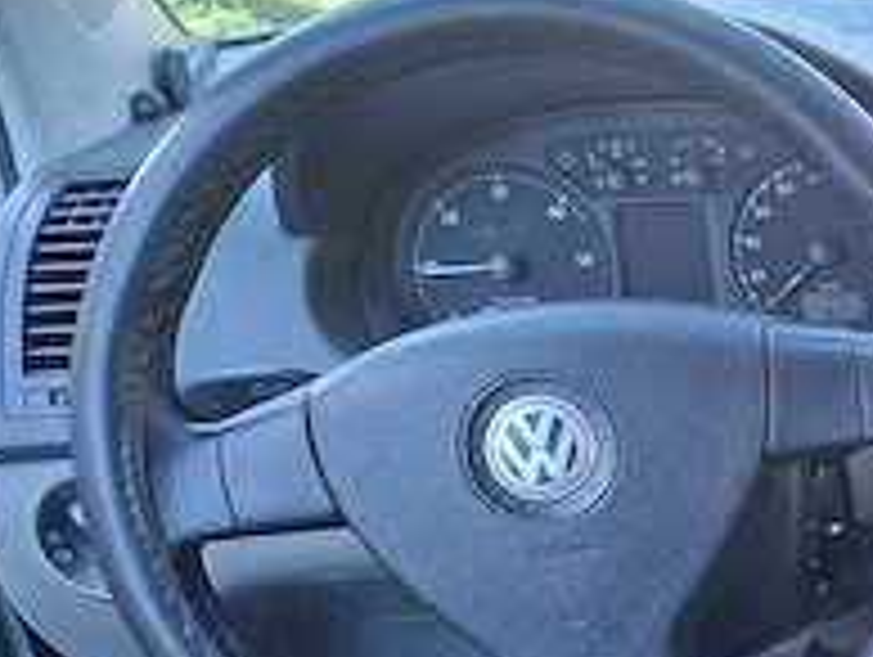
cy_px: 698
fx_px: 1793
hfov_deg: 23.0
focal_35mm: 71
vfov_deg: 20.0
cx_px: 1246
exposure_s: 1/100
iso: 100
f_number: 1.8
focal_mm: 5.54
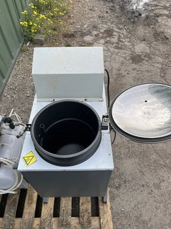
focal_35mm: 26
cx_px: 86
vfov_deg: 67.3
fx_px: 171
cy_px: 114
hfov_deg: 53.1
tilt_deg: -52.7
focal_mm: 5.1
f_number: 1.6
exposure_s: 1/782
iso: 50
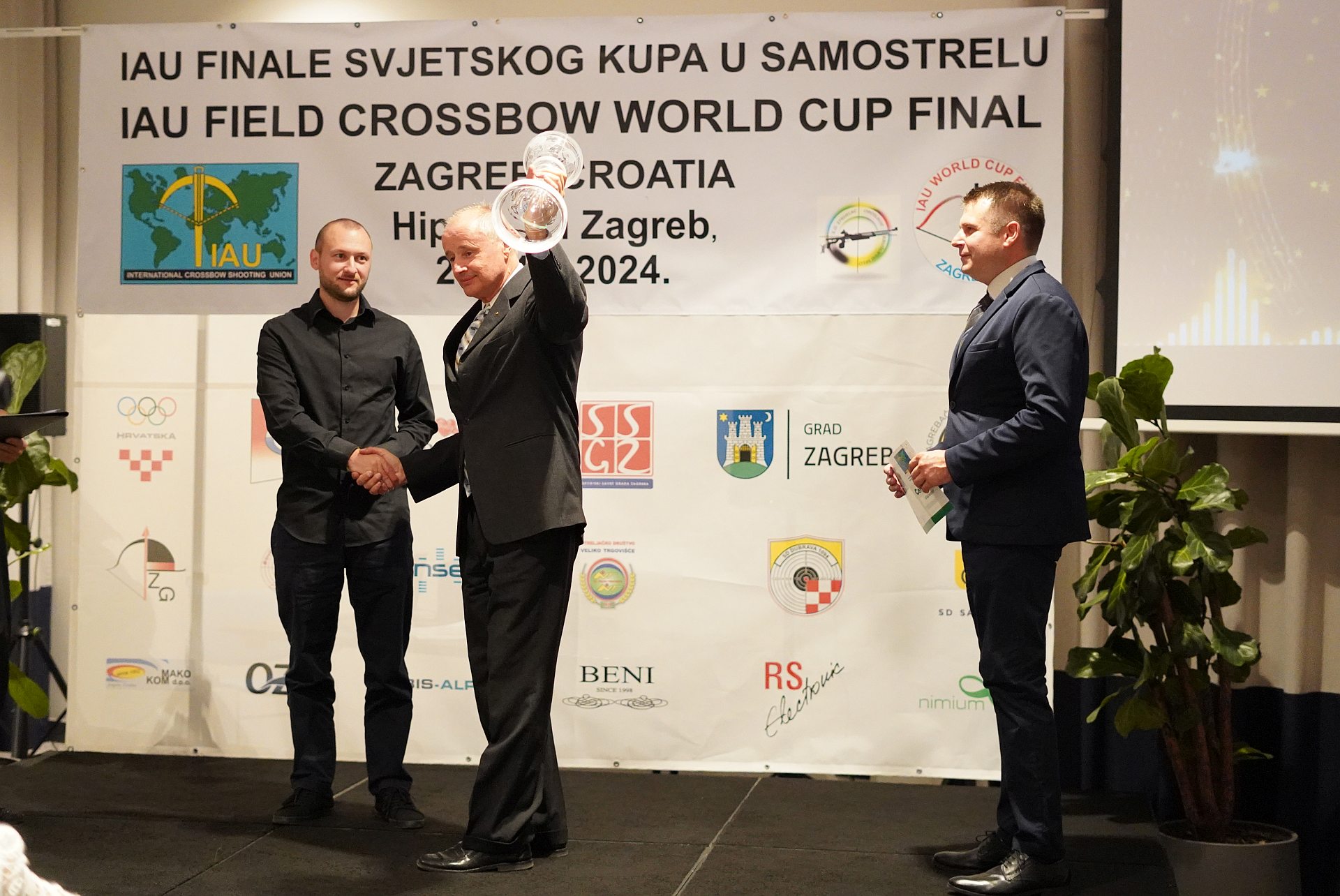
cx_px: 670
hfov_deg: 39.6
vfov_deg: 27.0
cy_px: 448
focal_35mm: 50
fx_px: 1863
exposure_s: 1/1000
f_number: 1.8
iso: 10000
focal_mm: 50
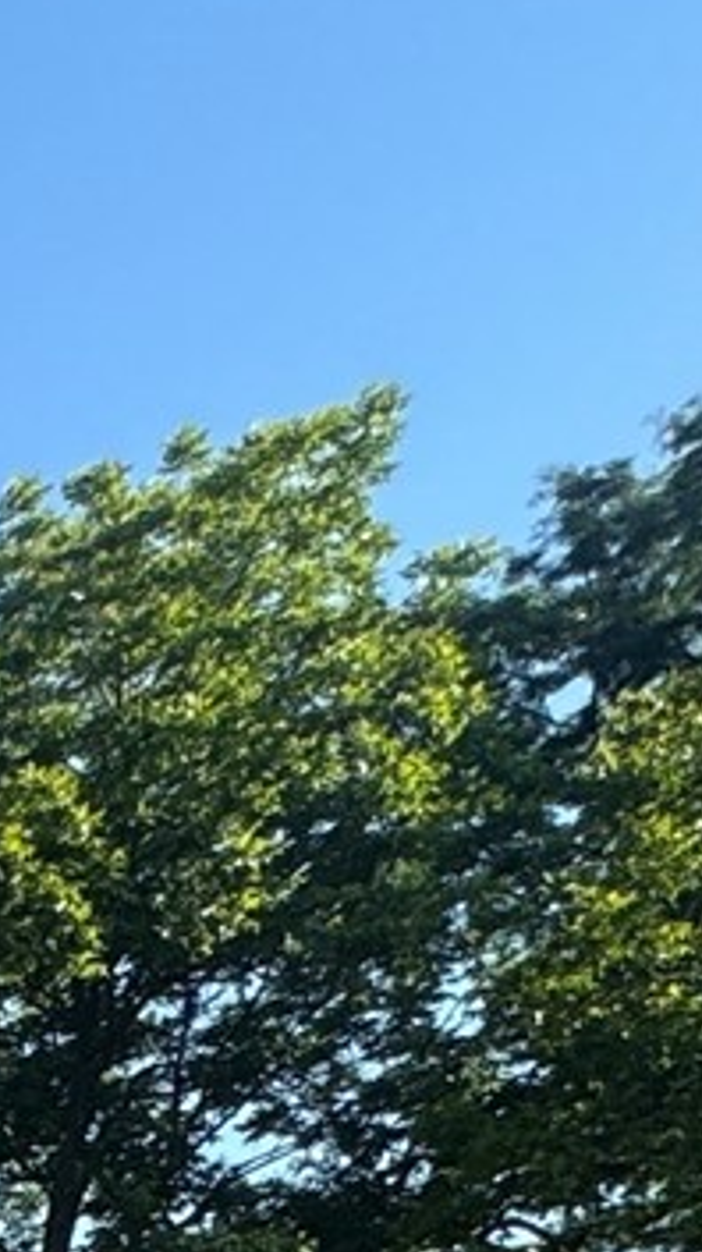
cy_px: 1993
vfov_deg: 20.8
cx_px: -1886
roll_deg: +1.1
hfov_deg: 8.8
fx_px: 2753
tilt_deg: -1.9
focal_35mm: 83
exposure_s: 1/1110
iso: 40
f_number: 2.2
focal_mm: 2.22
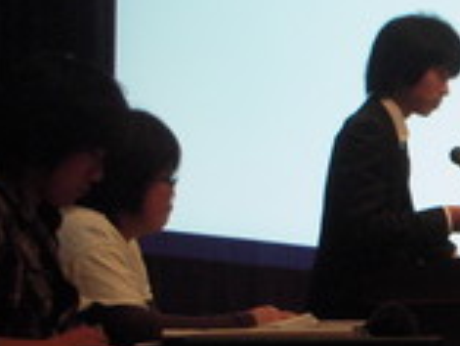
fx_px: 1995
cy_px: 233
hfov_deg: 12.6
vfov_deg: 9.9
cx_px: 645
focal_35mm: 150
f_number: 3.4
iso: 200
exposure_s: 1/8
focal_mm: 7.9
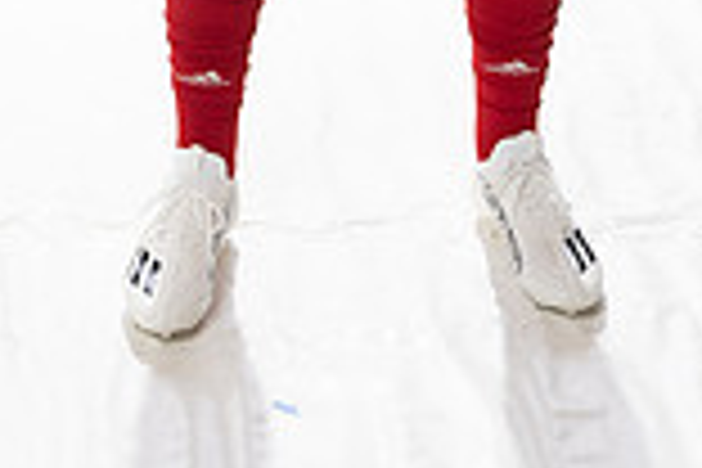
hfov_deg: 16.9
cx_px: 220
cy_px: -531
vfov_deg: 10.3
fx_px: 2359
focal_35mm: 121
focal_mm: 42
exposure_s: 1/250
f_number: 4
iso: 400
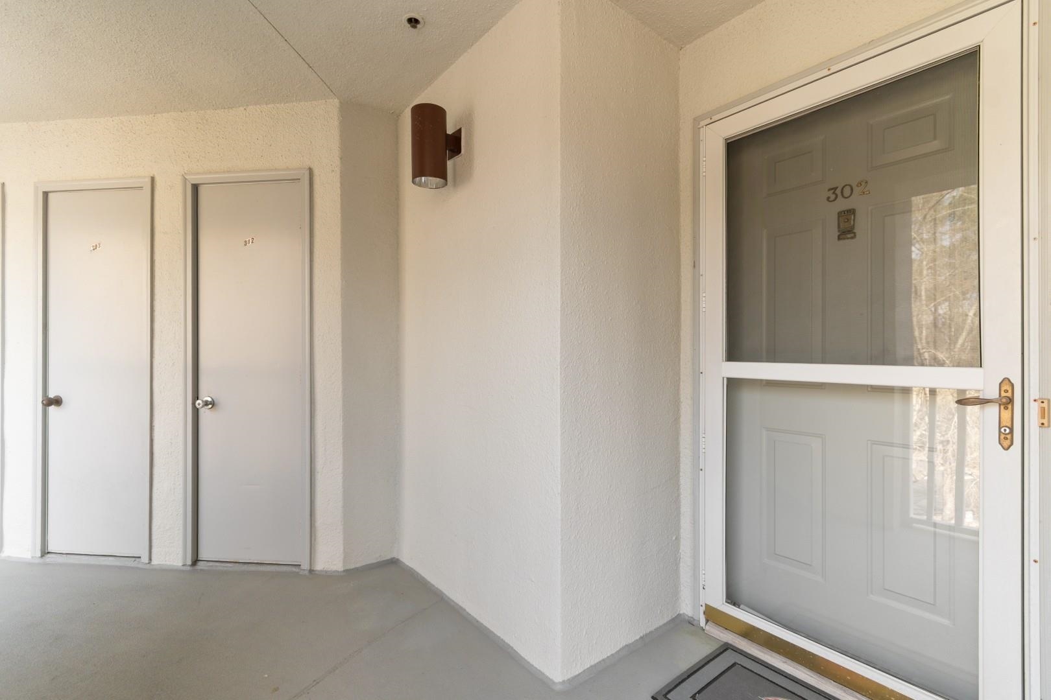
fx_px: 438
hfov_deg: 100.4
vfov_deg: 77.3
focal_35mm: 15
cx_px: 526
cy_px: 350
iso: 100
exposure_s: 1/15
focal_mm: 10
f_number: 4.5
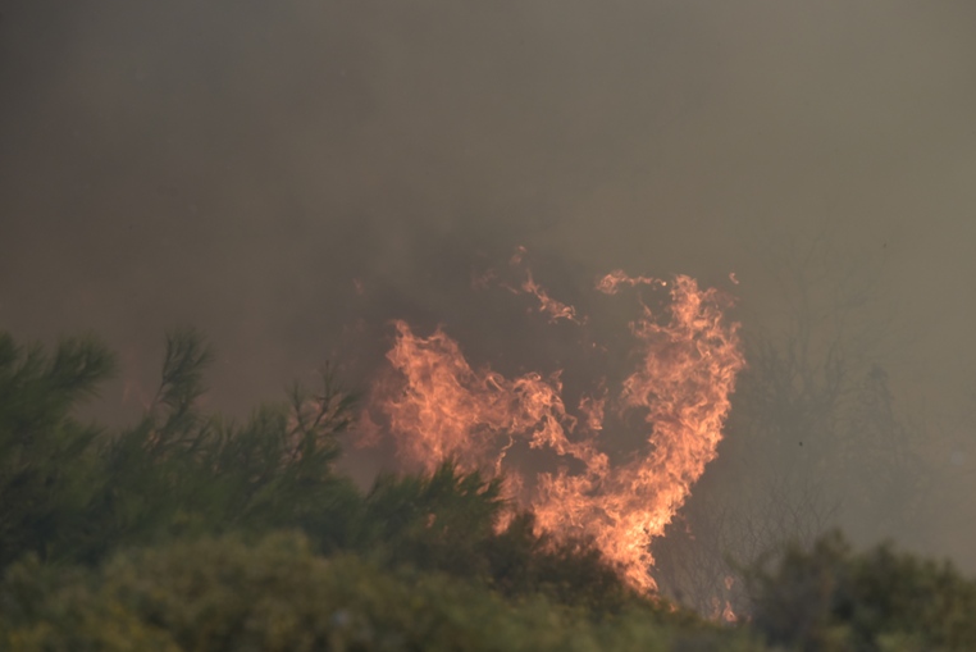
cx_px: 511
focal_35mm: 189
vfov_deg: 7.3
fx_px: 5127
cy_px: 333
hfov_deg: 10.9
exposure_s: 1/640
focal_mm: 180
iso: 800
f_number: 9
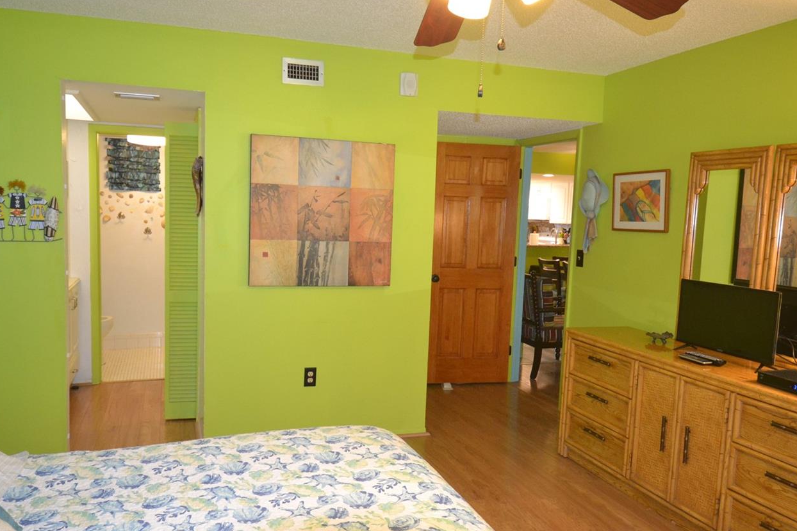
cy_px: 278
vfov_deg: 47.9
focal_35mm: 27
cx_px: 372
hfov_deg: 67.3
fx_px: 598
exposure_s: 1/60
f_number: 4
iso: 1400
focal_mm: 14
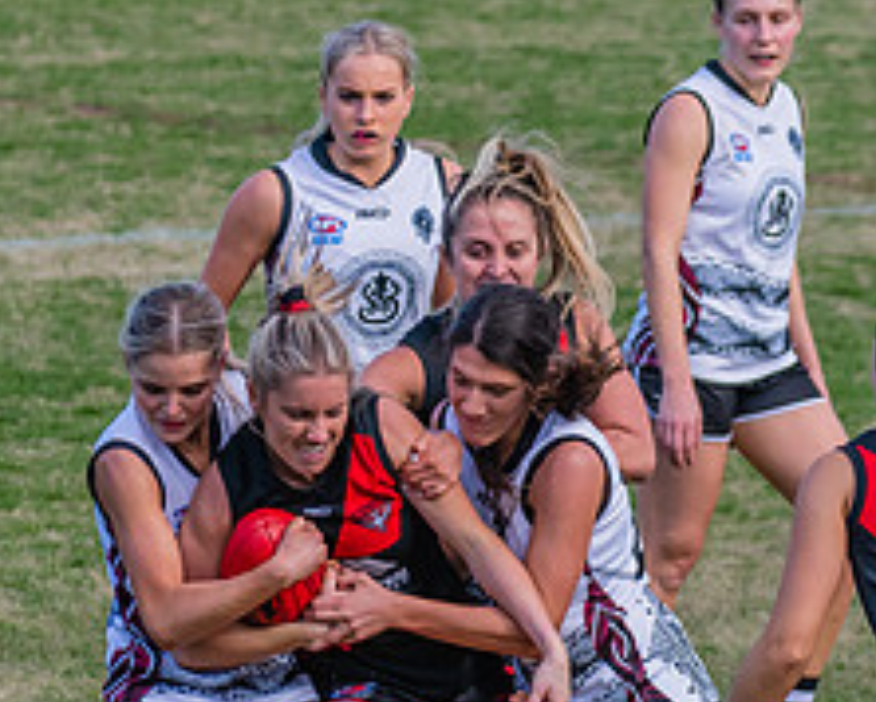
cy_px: 660
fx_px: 18372
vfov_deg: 2.2
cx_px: 457
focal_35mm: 708
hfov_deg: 2.7
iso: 800
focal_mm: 210
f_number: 5.6
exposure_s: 1/1250
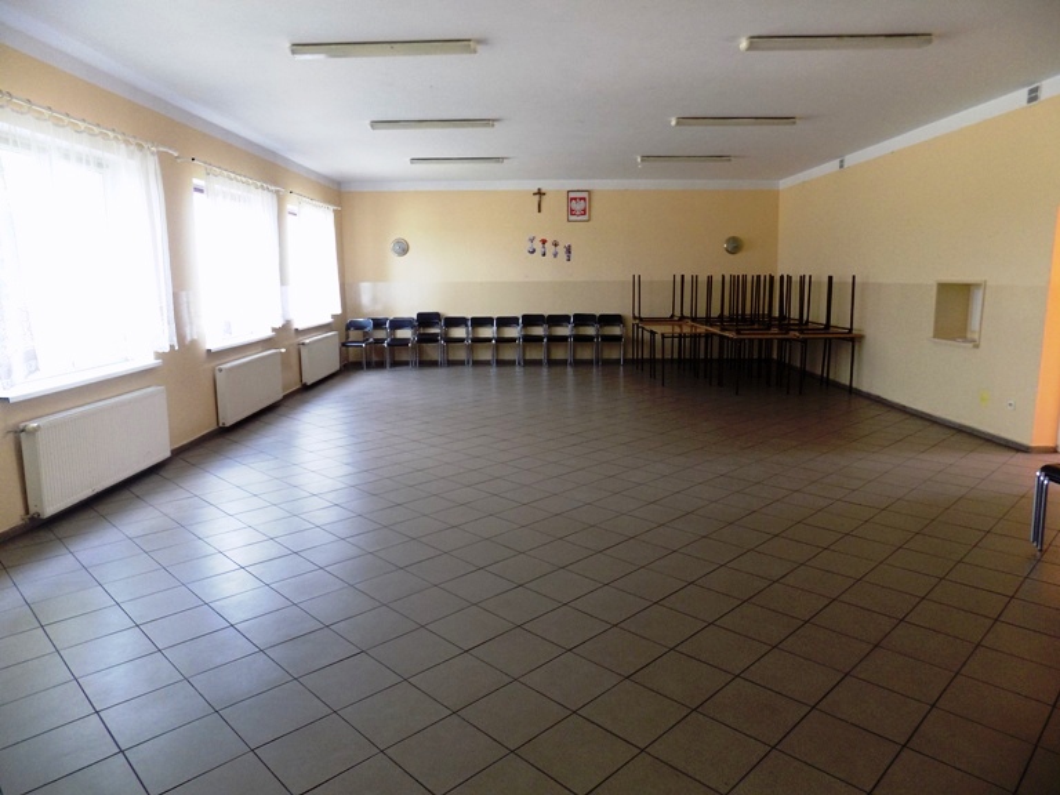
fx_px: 704
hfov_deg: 73.9
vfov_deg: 58.9
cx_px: 530
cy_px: 398
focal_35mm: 23
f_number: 3.1
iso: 140
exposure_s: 1/30
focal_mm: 4
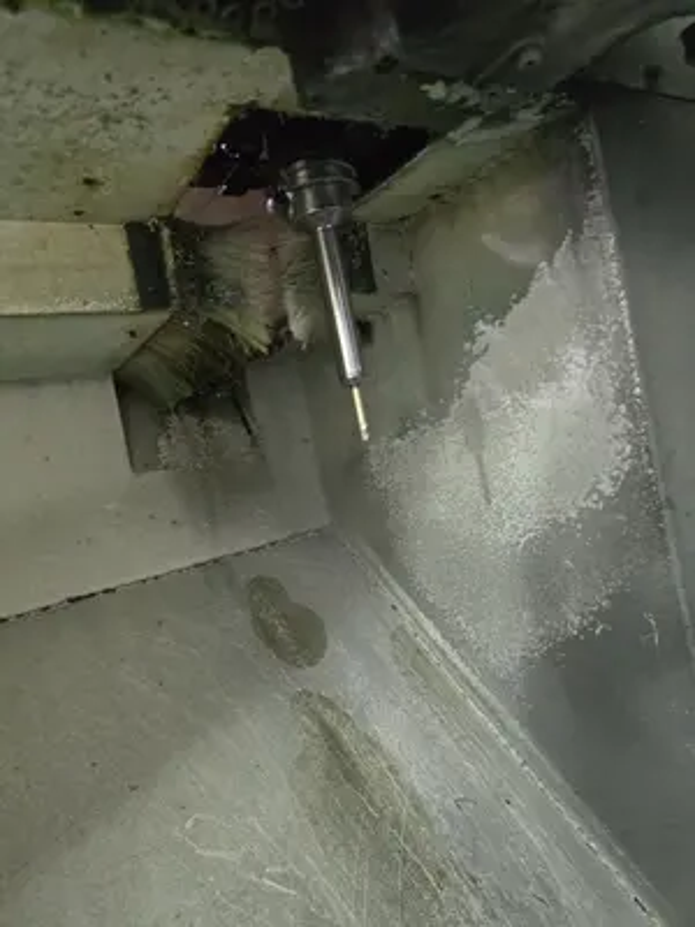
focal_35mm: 23
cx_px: 348
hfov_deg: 58.9
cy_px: 464
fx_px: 616
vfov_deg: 73.9
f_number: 1.7
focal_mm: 6.3
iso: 1600
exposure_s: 1/40
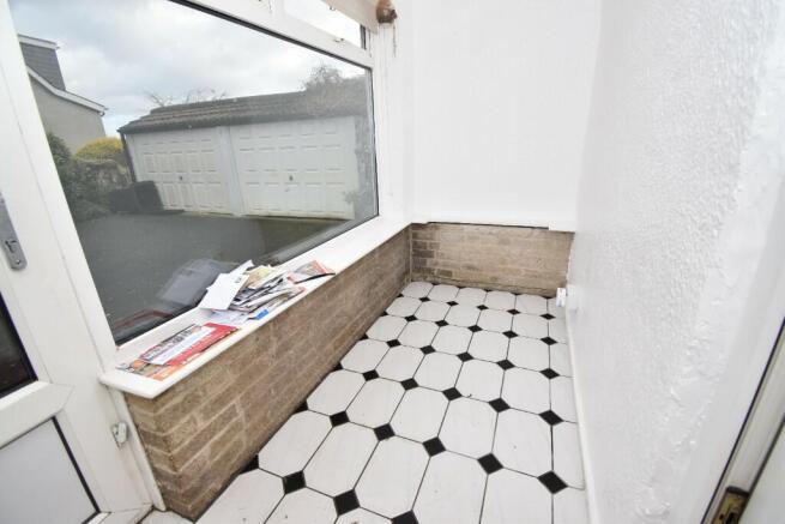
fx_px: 327
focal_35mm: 15
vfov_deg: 77.4
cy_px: 262
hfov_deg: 100.4
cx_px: 392
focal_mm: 10
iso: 160
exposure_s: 1/200
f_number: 5
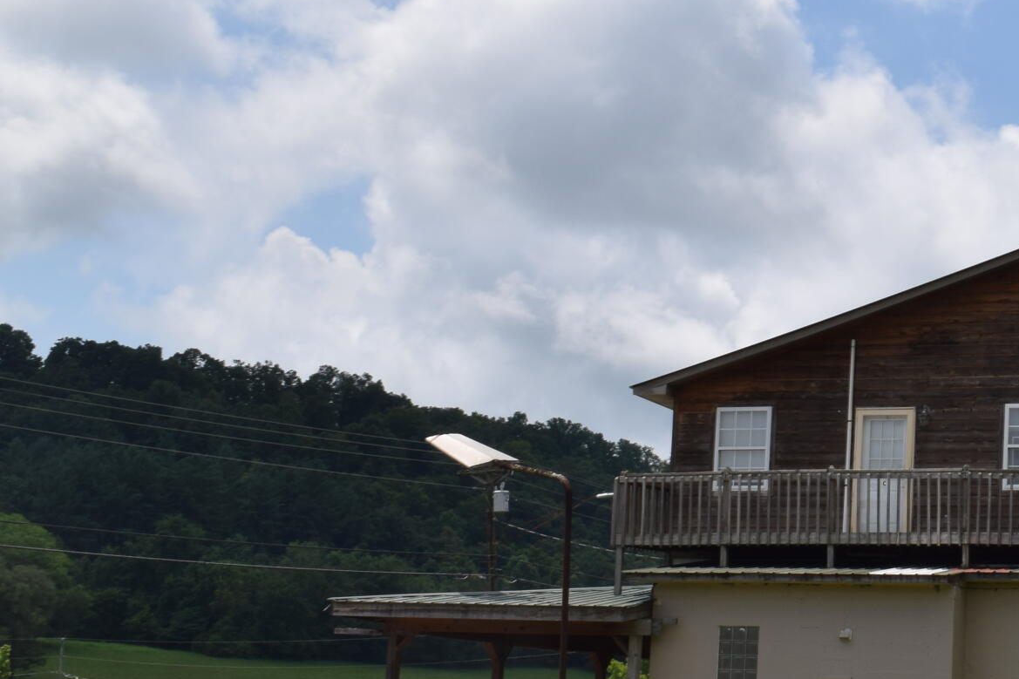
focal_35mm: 77
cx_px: 1112
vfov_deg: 17.7
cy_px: 318
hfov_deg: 24.6
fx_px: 2179
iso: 100
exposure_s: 1/200
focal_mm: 20
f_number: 13
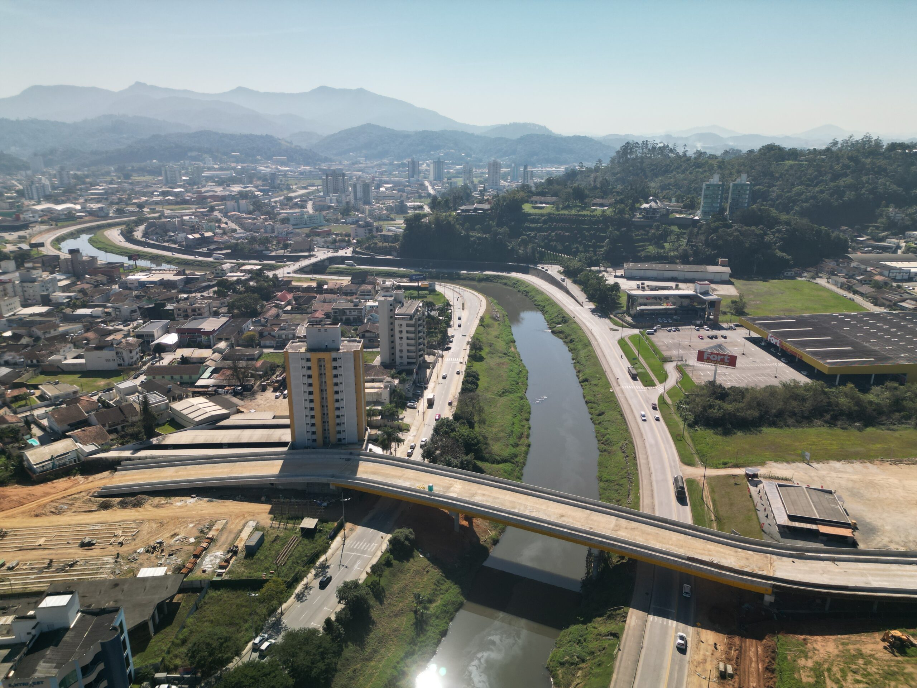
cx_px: 458
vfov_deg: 56.8
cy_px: 344
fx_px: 636
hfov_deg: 71.6
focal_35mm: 24
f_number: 1.7
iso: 140
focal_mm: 6.72
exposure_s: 1/1000
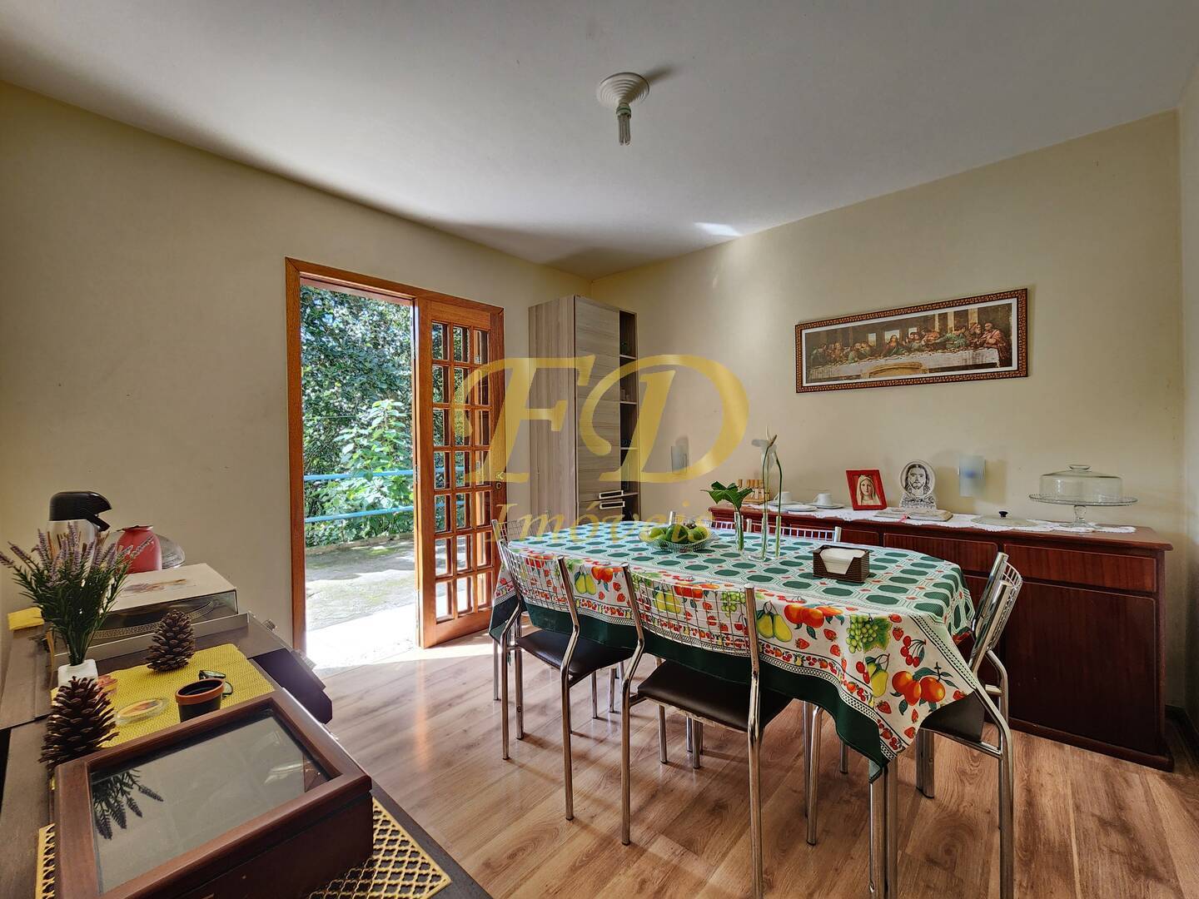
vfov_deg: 89.9
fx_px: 450
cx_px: 600
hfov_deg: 106.2
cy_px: 450
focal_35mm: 13
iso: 125
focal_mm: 2.2
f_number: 2.2
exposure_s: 1/60
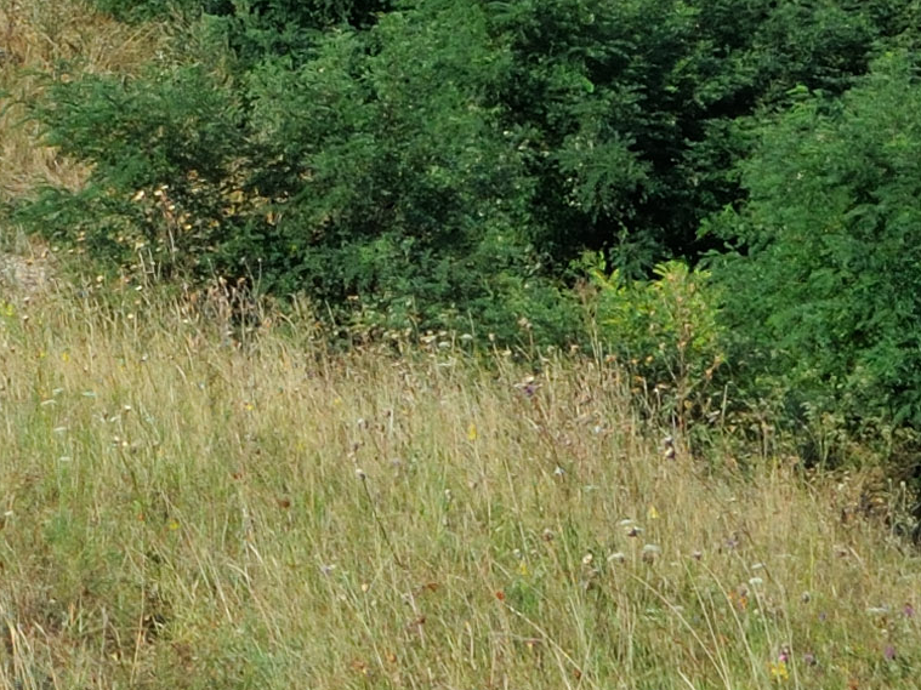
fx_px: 5241
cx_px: -257
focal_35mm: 197
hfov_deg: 9.9
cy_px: -682
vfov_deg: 7.3
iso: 100
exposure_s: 1/794
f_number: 4
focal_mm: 8.8
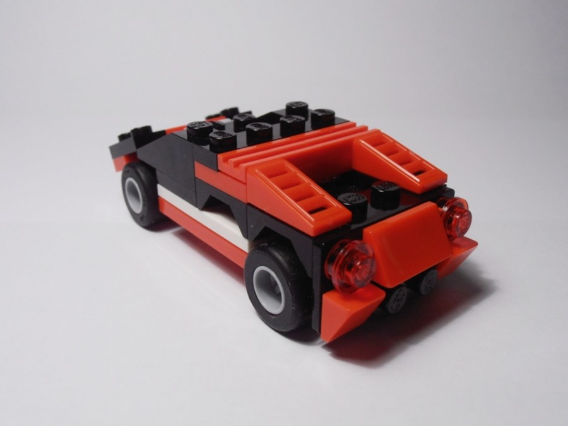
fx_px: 607
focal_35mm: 37
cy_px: 213
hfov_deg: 50.1
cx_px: 284
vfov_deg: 38.7
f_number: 3.9
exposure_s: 1/80
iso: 80
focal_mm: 6.61
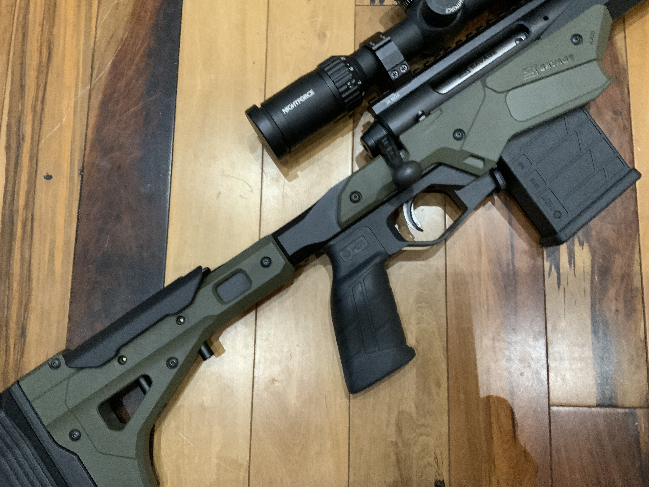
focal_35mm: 29
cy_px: 244
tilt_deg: -81.7
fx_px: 544
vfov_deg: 48.2
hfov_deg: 61.7
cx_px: 324
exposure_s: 1/30
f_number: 1.8
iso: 250
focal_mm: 3
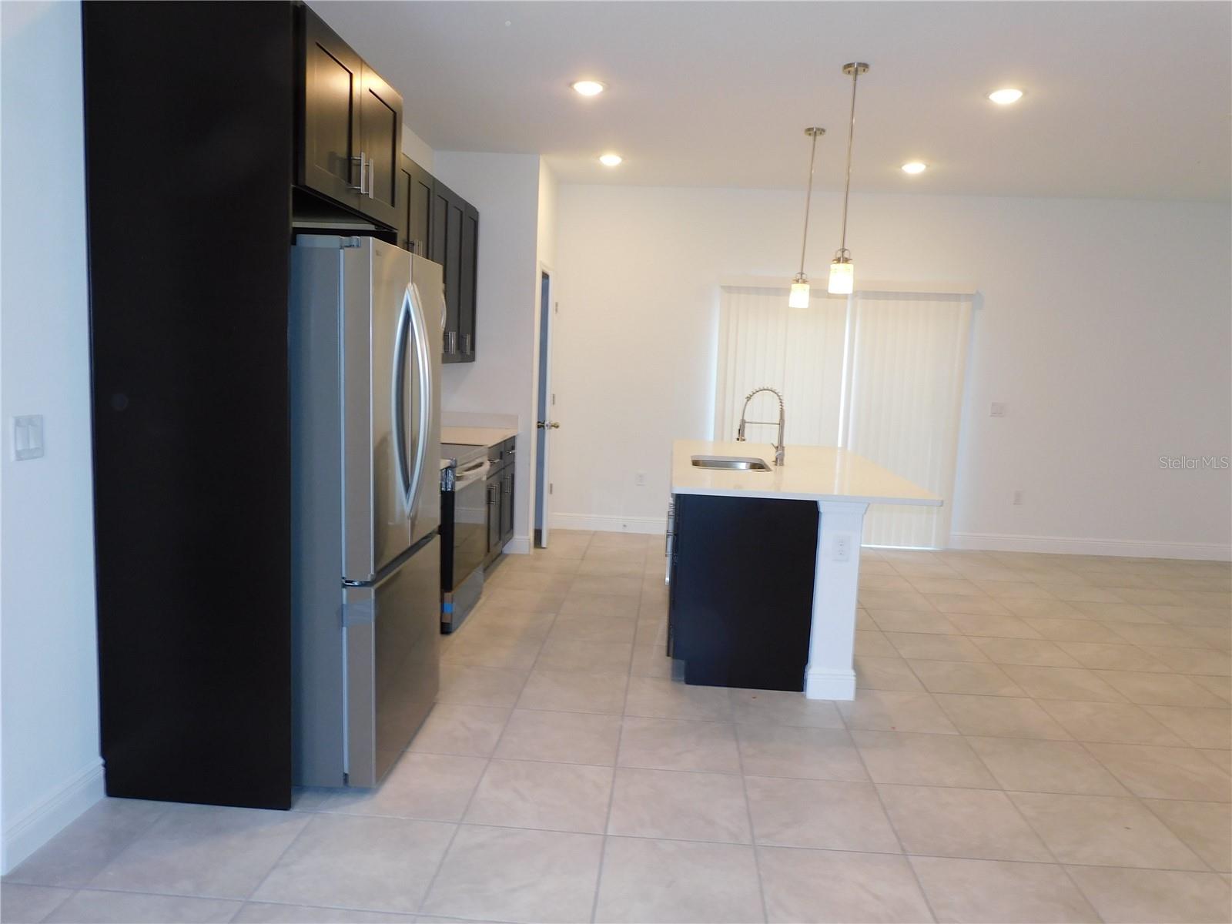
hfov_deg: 71.6
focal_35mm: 24
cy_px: 462
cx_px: 616
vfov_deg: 56.8
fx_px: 854
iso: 140
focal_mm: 4.3
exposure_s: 1/30
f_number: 3.3
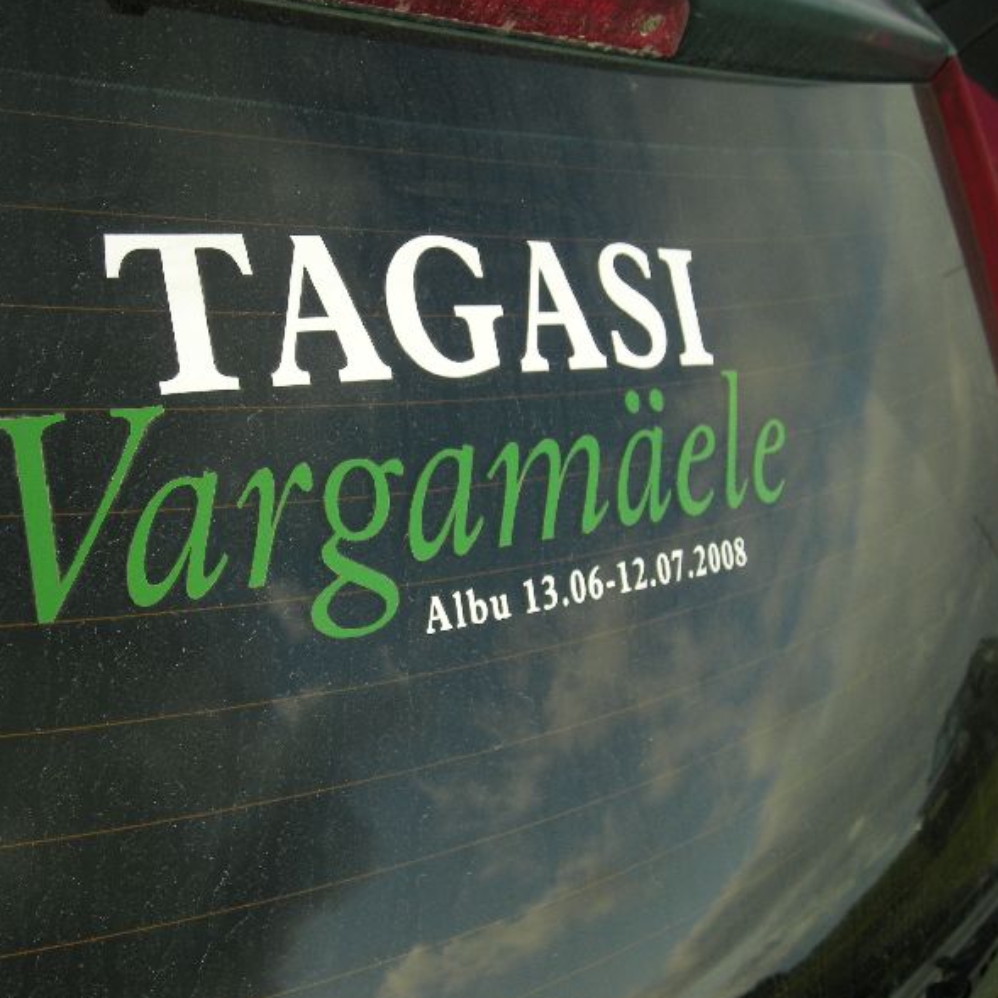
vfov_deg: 40.0
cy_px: 502
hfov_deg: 39.8
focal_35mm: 42
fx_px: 1370
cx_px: 395
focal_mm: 5.7
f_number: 2.8
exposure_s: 1/330
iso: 64
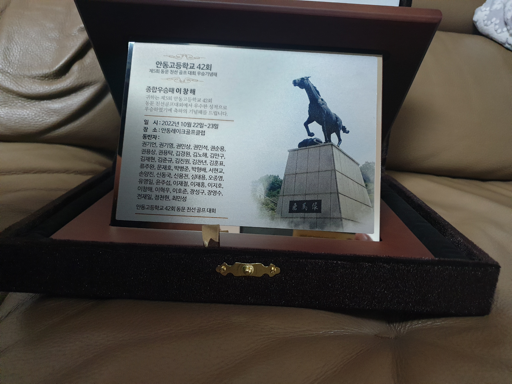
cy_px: 192
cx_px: 256
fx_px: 385
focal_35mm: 26
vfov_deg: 53.1
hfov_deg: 67.3
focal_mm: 4.3
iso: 320
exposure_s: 1/60
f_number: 1.5
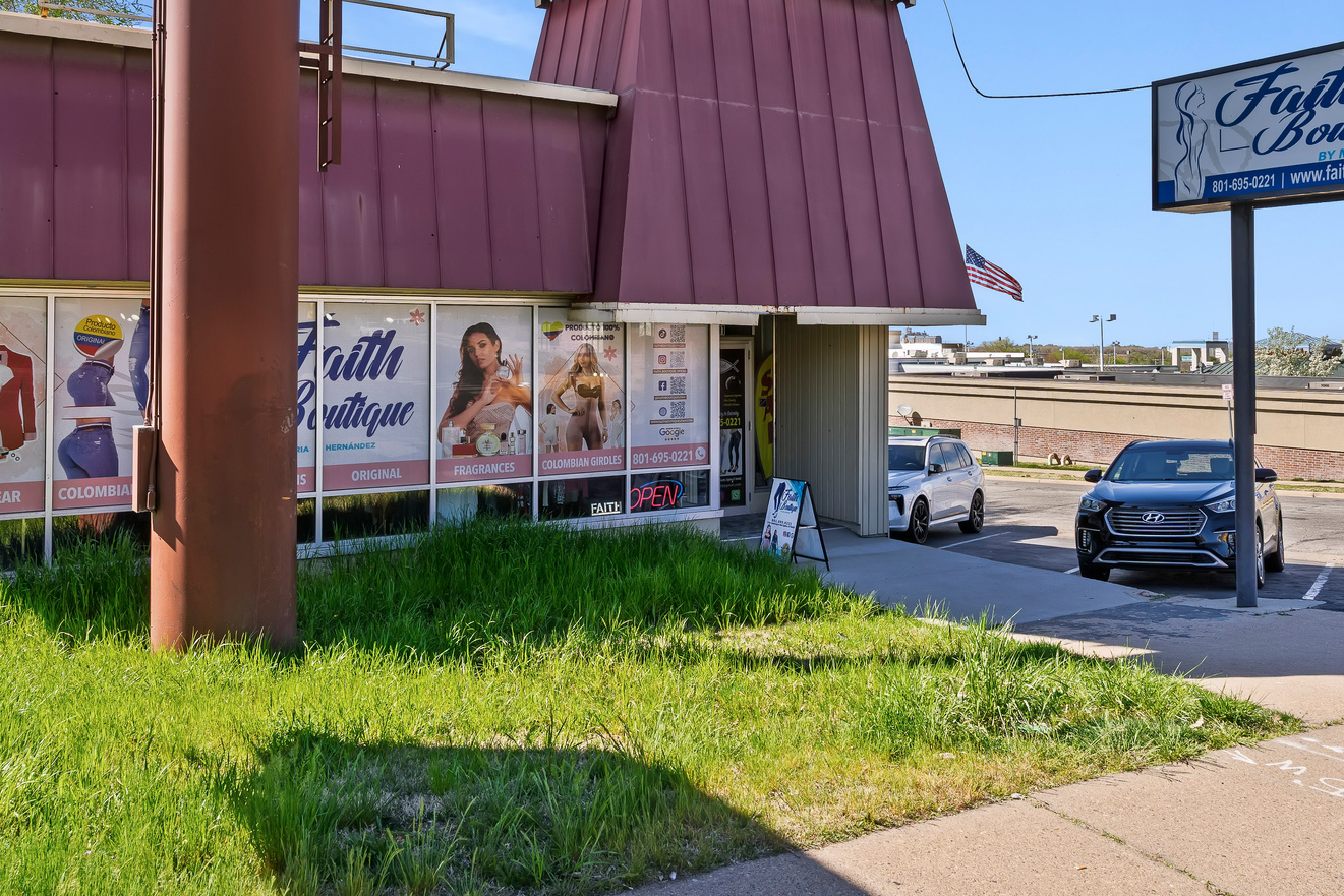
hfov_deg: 60.2
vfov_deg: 41.9
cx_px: 728
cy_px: 317
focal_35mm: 31
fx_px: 1157
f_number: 10
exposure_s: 1/125
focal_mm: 20
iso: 100
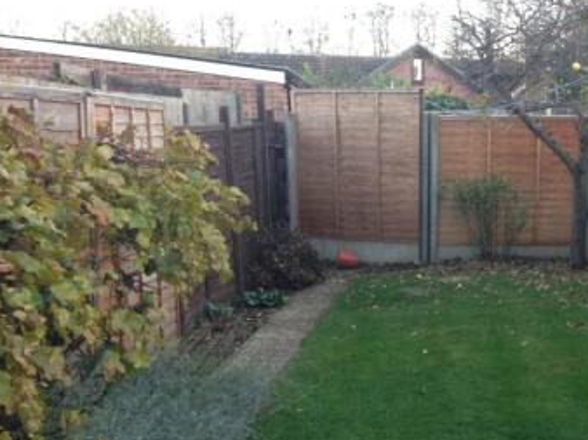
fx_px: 968
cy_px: 330
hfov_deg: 32.8
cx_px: 476
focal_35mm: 57
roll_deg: -0.7
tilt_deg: -11.4
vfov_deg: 25.3
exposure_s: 1/20
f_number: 2.4
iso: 64
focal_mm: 4.12
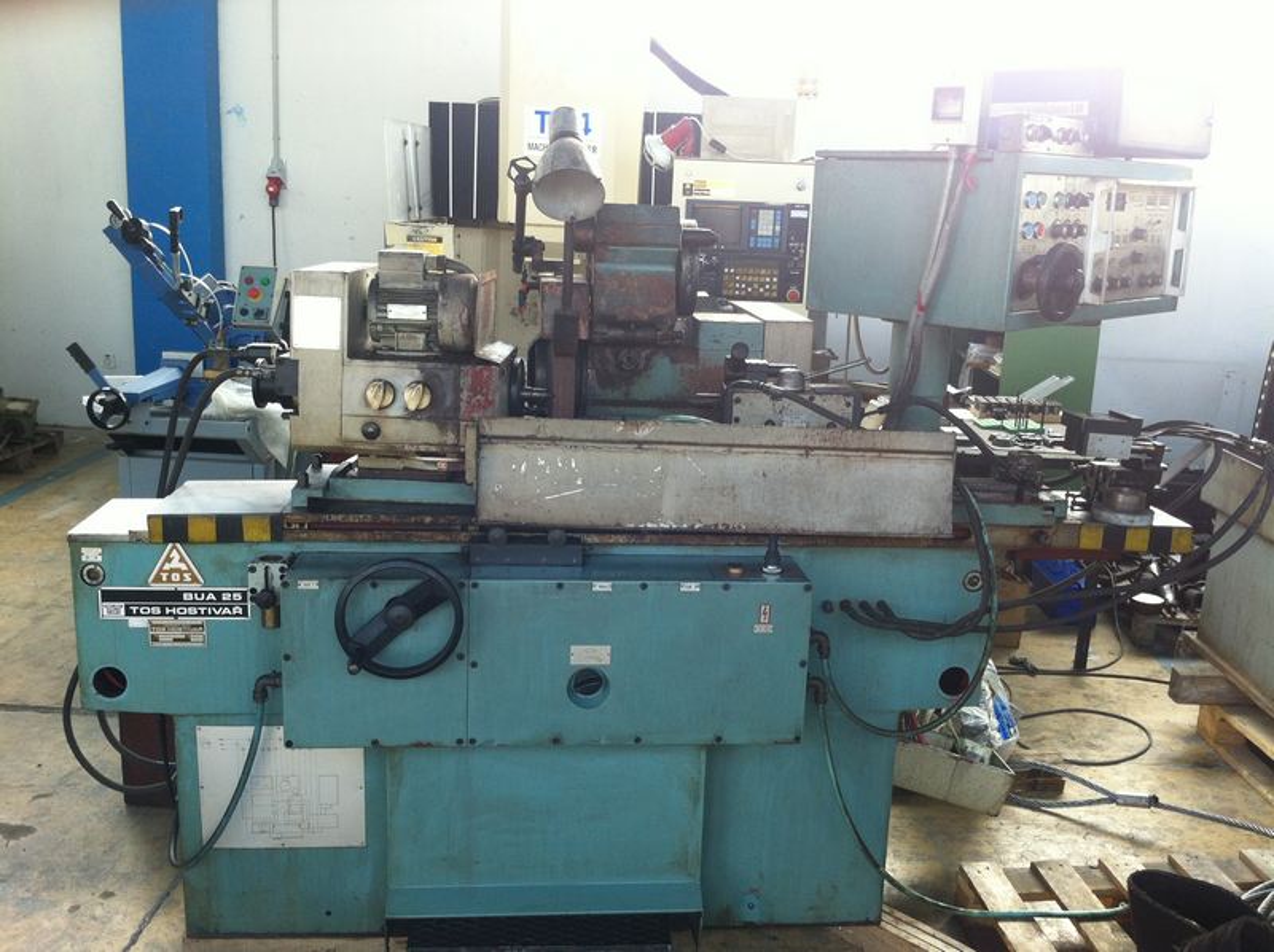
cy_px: 476
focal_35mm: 35
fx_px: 1287
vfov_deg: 40.6
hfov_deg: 52.7
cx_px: 637
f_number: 2.8
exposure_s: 1/40
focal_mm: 3.85
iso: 80
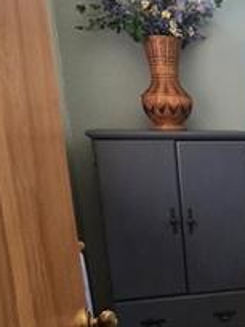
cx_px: 341
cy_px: 268
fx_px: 462
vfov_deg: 37.3
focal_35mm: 49
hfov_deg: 24.7
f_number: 2.2
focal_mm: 2.2
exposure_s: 1/60
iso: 400
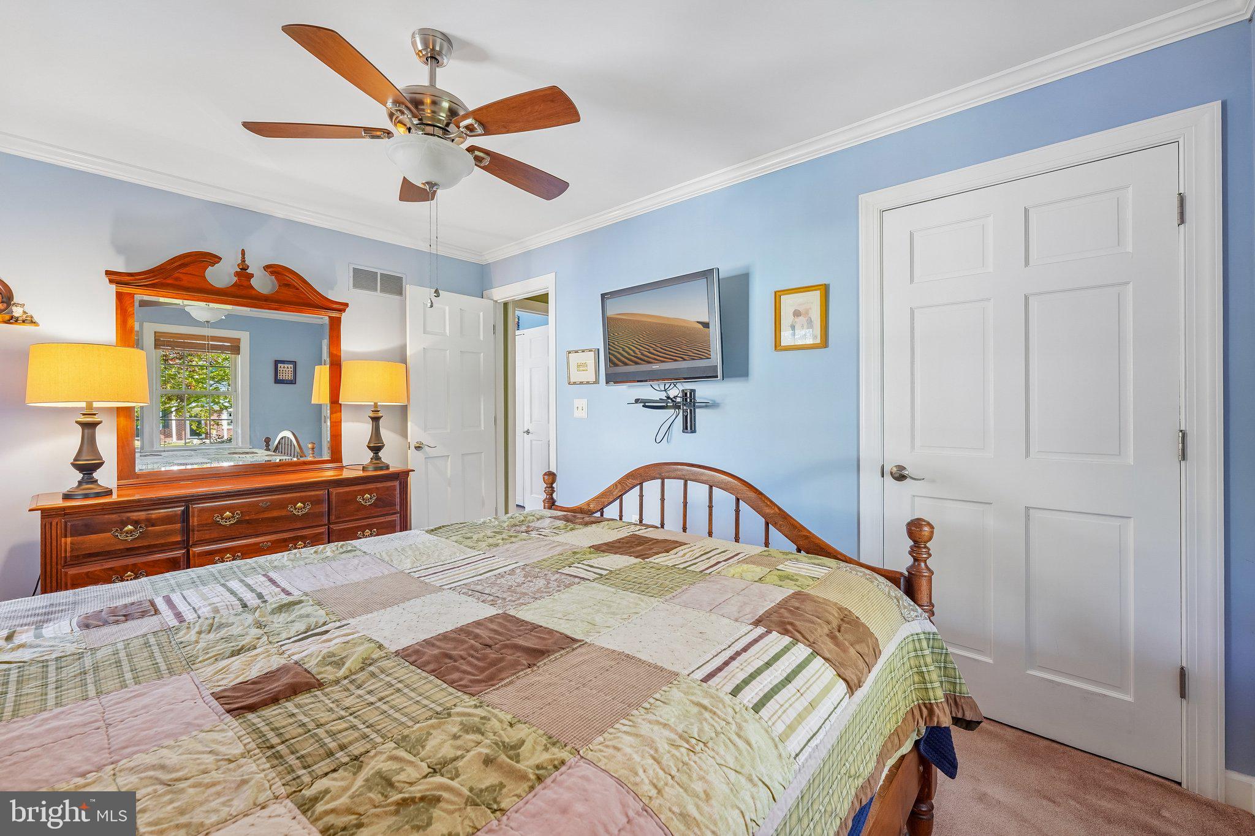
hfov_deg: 104.3
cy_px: 418
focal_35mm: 14
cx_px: 628
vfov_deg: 81.2
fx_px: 488
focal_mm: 14
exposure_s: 1/8
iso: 500
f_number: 8
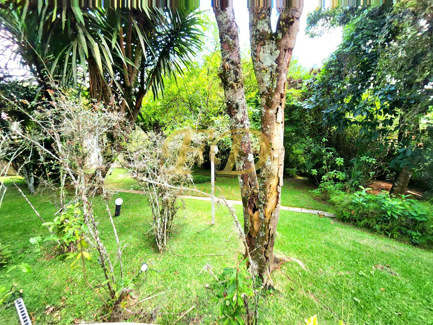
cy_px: 162
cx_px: 216
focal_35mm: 13
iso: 50
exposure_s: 1/154
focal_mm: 2.2
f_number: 2.2
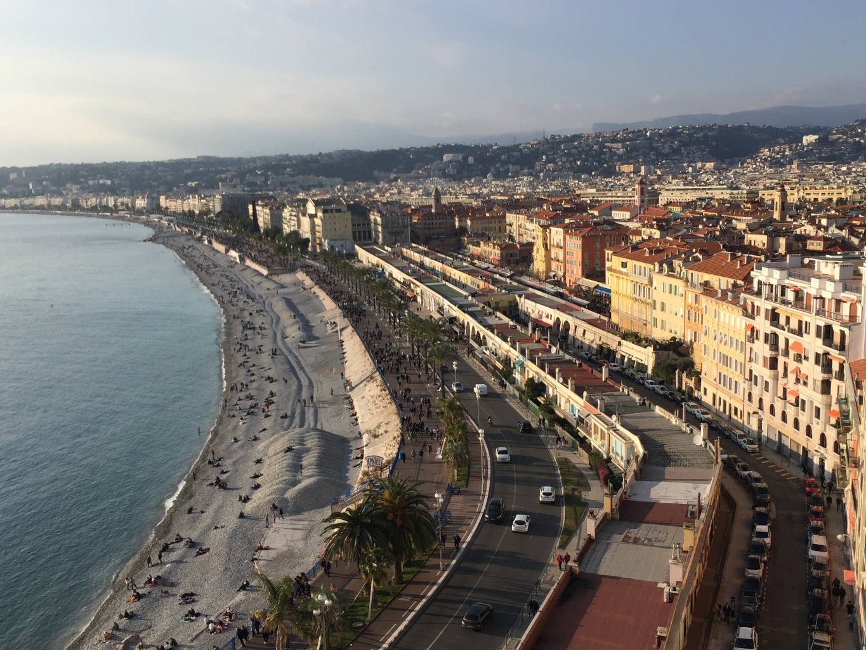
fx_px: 851
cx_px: 466
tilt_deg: -11.1
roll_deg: +1.9
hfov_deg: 53.9
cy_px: 355
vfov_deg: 41.8
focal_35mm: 34
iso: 32
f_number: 2.2
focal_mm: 4.15
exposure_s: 1/2083
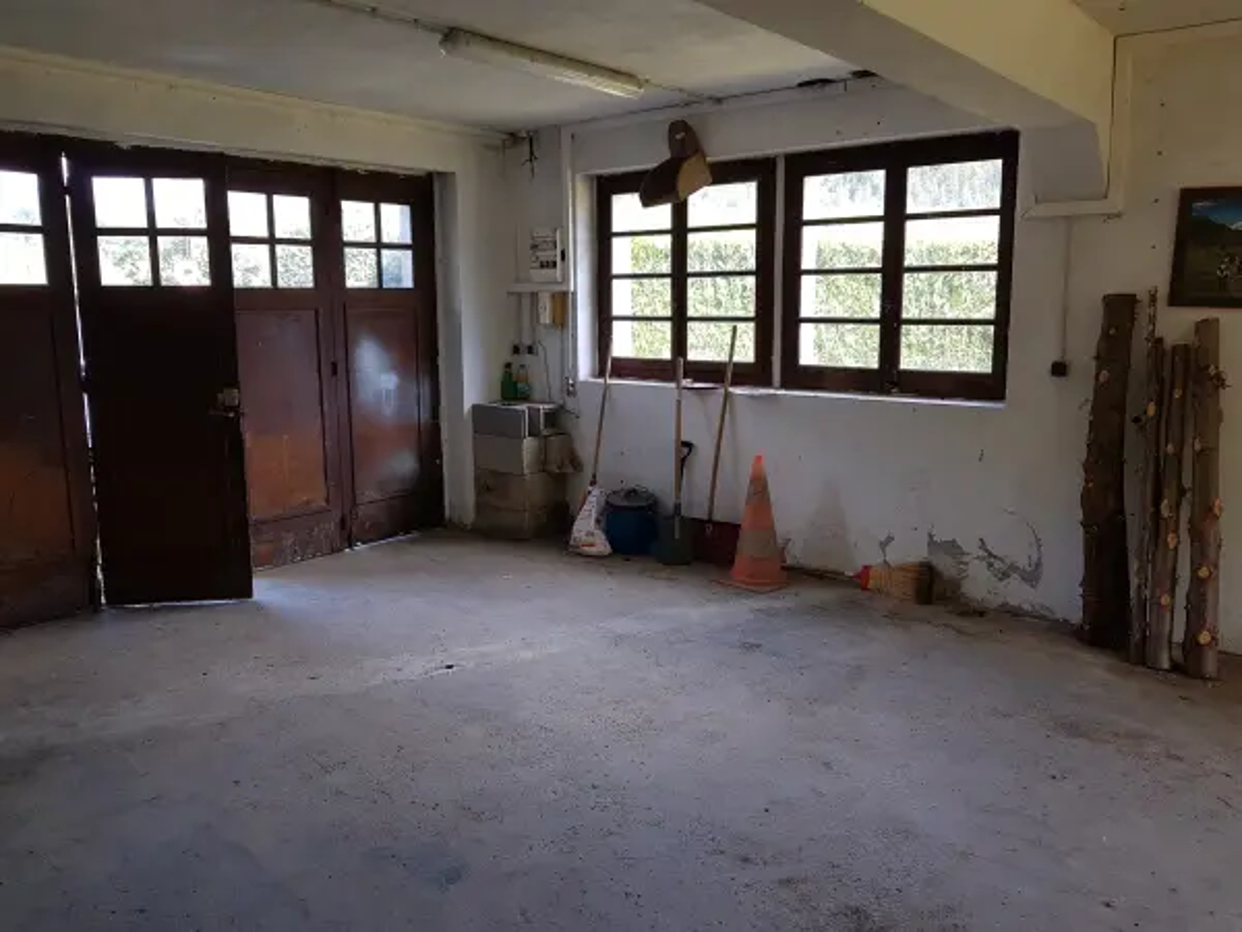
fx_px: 933
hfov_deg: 67.3
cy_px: 466
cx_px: 621
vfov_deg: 53.1
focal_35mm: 26
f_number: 1.7
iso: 50
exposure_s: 1/100
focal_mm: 4.2
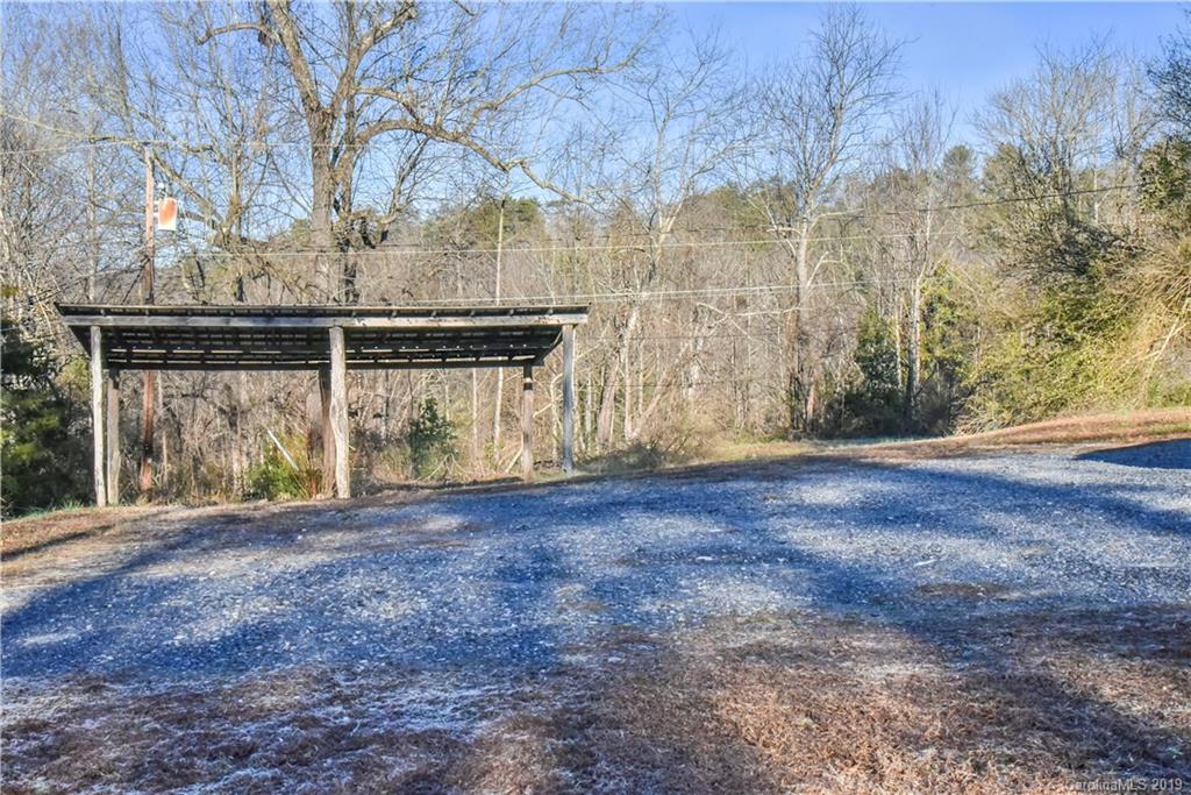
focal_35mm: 44
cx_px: 596
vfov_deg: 30.5
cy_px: 398
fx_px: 1456
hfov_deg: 44.5
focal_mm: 44
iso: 4000
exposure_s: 1/400
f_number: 20
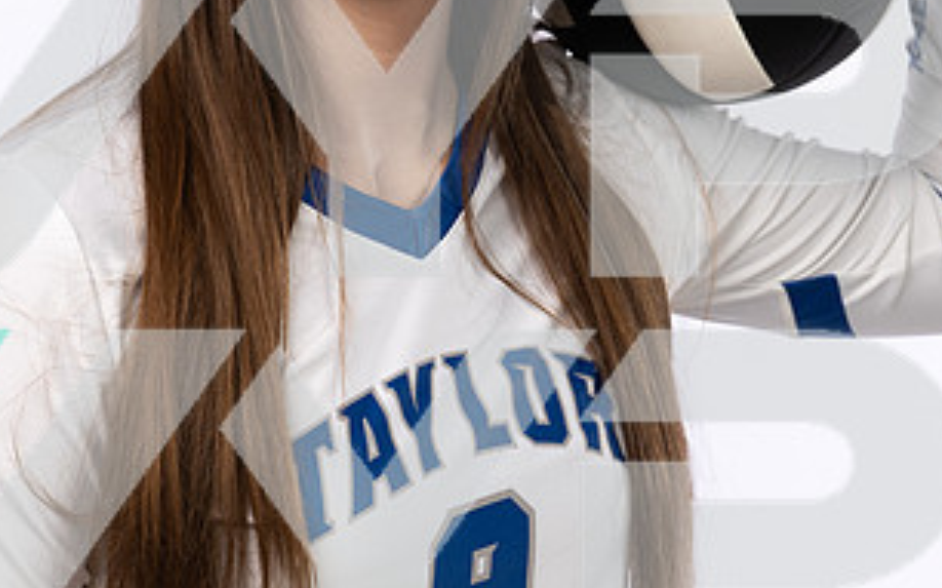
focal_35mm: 173
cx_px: 328
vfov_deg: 7.6
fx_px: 4440
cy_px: 124
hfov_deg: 12.1
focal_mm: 70
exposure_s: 1/250
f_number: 7.1
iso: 200
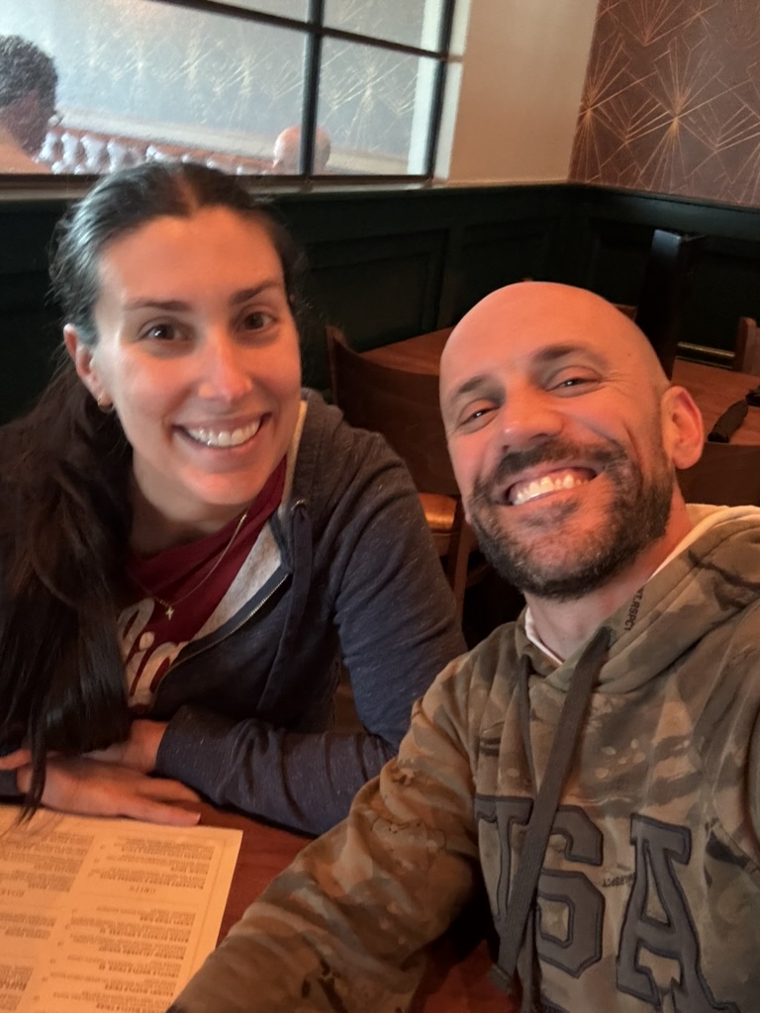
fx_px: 878
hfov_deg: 46.8
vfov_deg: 60.0
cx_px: 380
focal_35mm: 30
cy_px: 506
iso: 640
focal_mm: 2.69
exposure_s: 1/24
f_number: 1.9
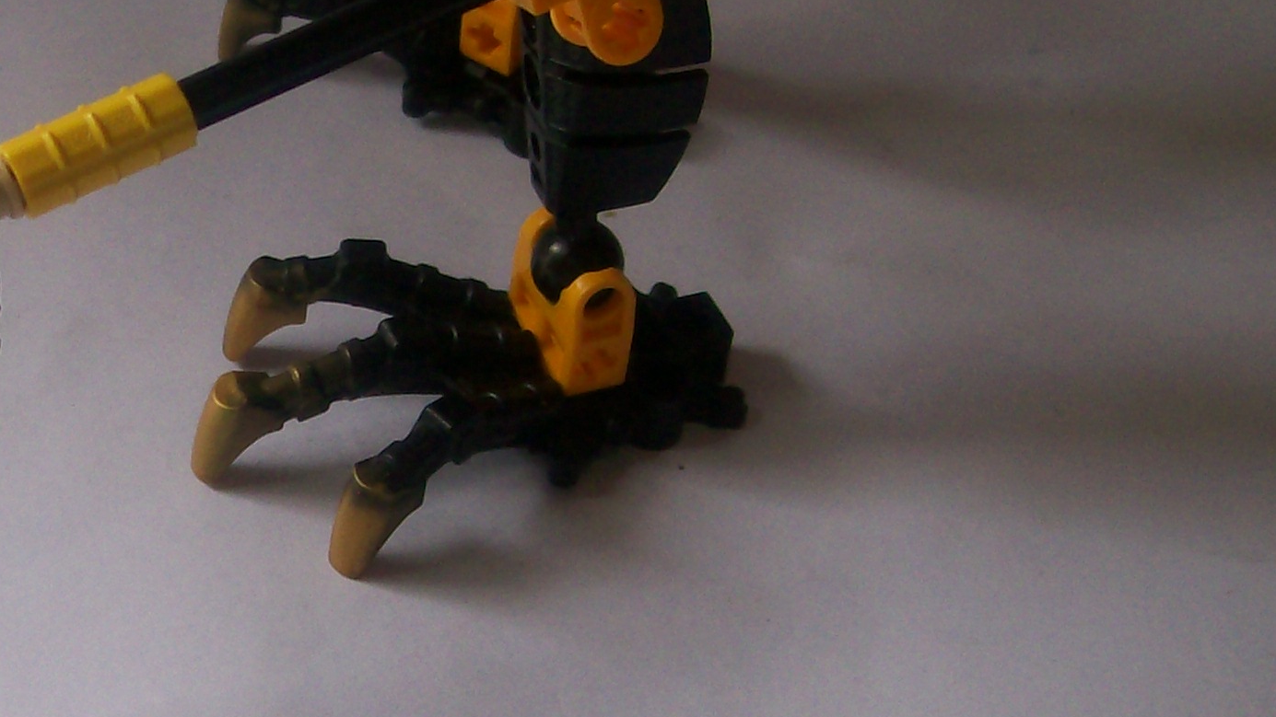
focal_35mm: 87
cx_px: 73
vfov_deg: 13.9
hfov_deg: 23.6
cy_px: 525
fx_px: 2944
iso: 80
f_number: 2.7
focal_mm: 6
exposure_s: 1/174
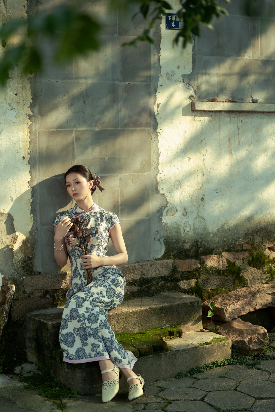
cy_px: 206
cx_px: 138
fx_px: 802
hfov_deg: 19.5
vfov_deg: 28.8
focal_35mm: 70
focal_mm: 70
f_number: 2.8
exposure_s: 1/1250
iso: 640
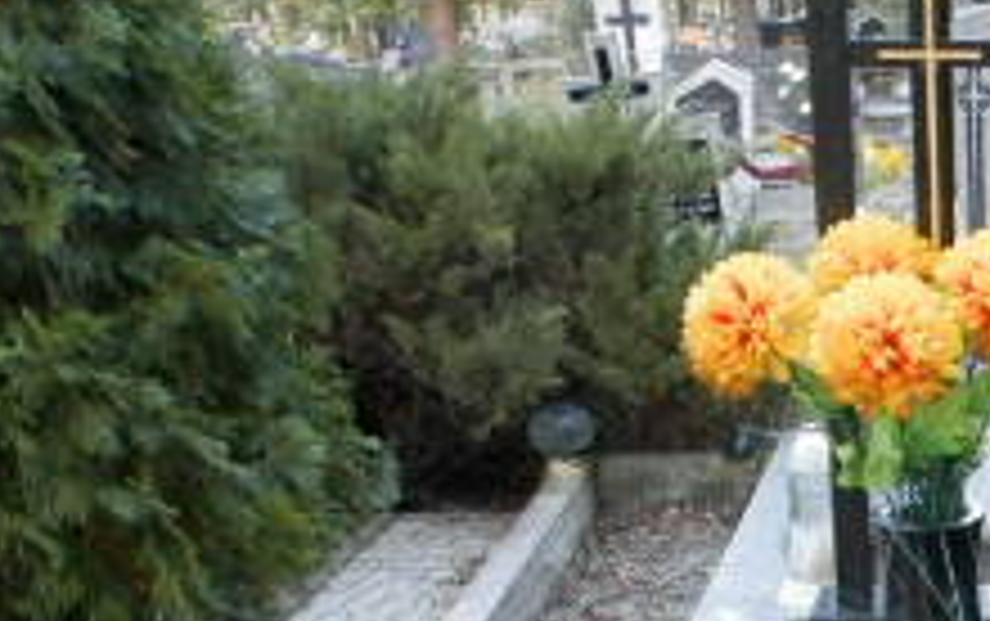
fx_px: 2080
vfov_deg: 15.4
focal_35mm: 77
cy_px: 981
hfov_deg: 24.6
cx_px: 1138
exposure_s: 1/20
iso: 200
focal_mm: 4.5
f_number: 3.1
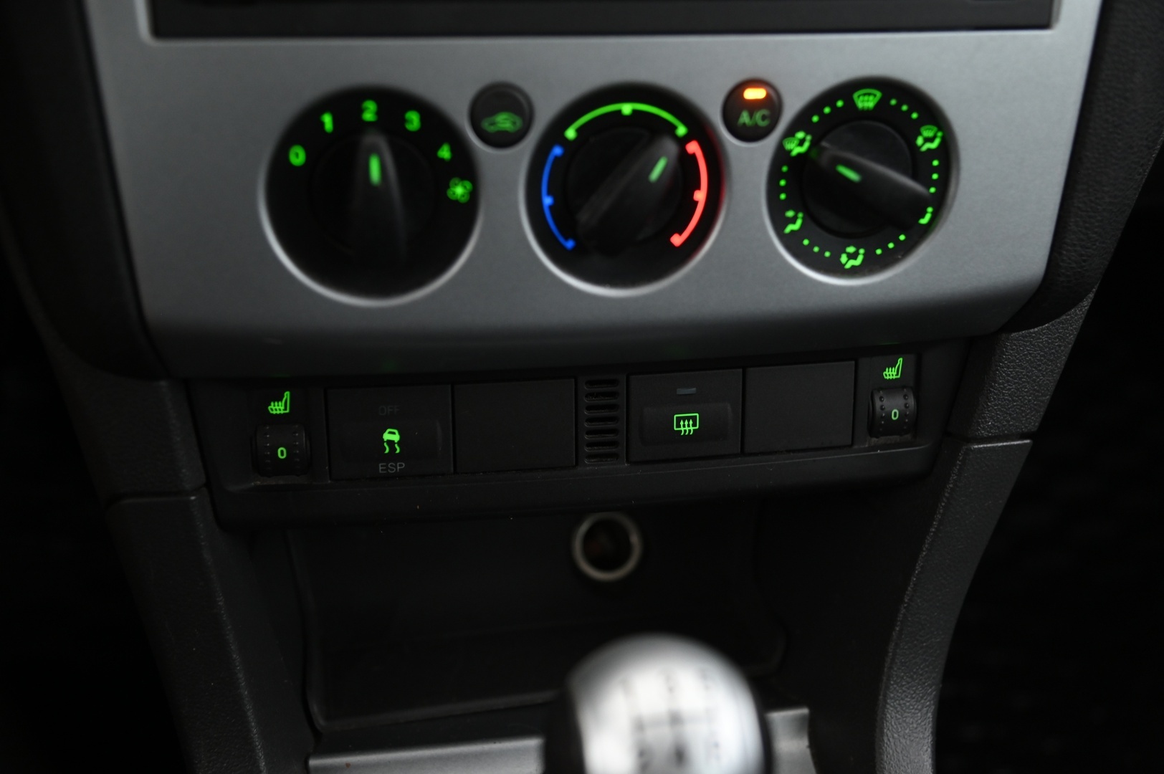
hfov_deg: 44.5
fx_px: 1421
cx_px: 582
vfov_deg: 30.5
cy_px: 387
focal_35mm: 44
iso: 2000
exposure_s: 1/13
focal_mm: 44
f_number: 4
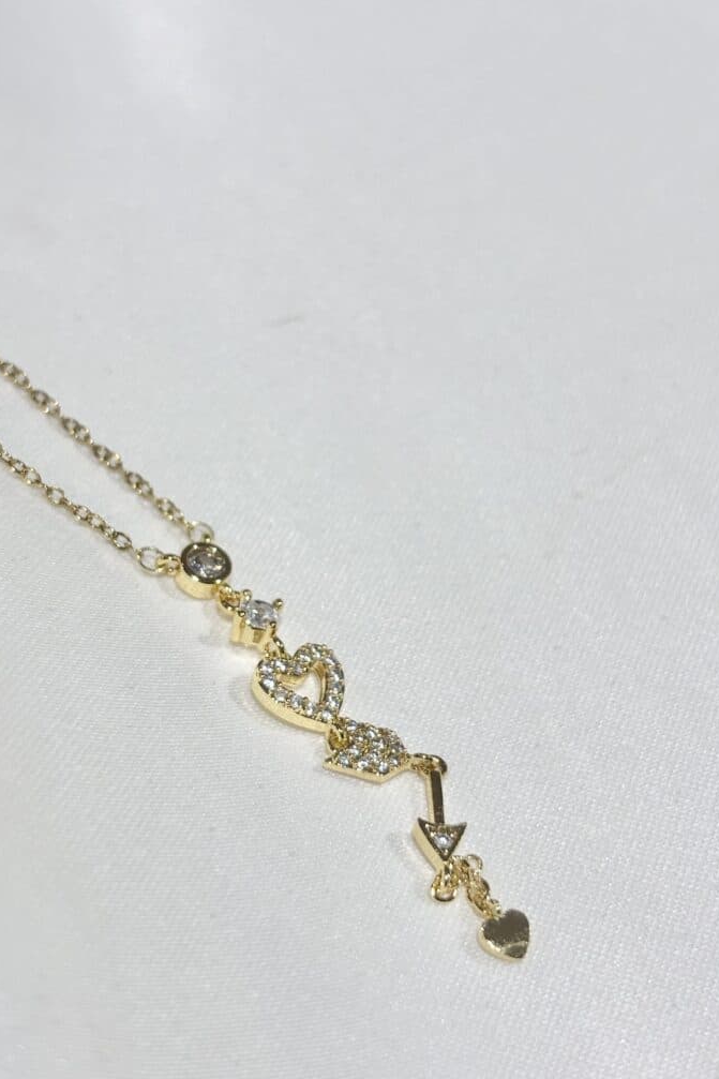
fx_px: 1648
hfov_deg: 24.6
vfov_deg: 36.3
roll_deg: +3.6
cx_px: 356
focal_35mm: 55
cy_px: 548
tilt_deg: -37.7
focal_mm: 5.96
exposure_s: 1/405
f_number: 1.6
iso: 32
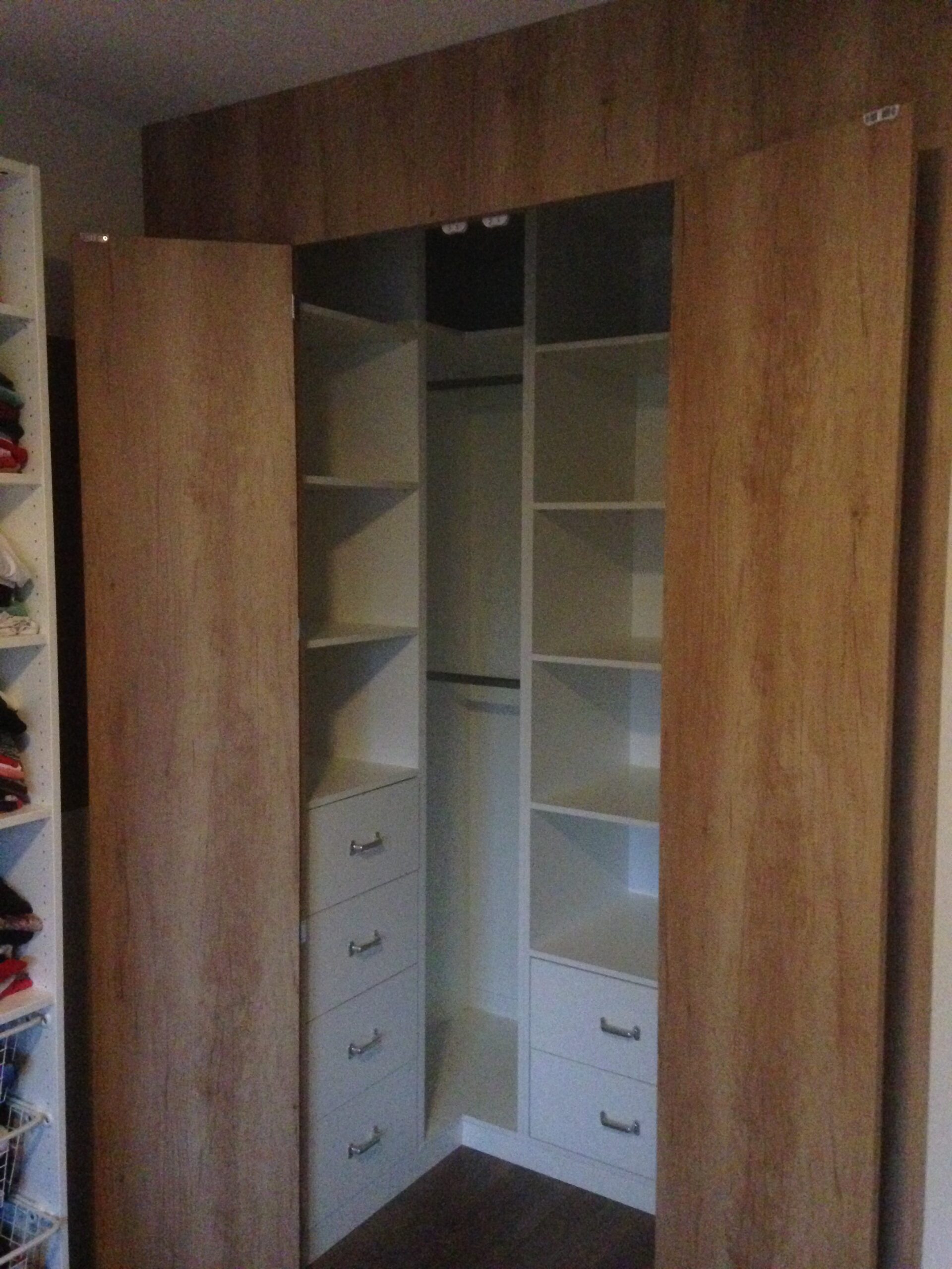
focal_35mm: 33
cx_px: 476
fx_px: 1210
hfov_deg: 42.9
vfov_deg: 55.4
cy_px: 634
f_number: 2.4
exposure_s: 1/15
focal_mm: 4.12
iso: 800
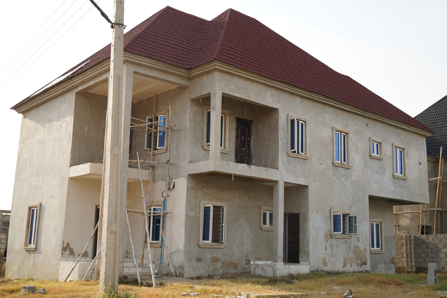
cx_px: 224
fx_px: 497
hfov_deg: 48.5
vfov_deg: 33.4
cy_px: 149
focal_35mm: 40
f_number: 5
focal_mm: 40
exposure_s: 1/250
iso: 100
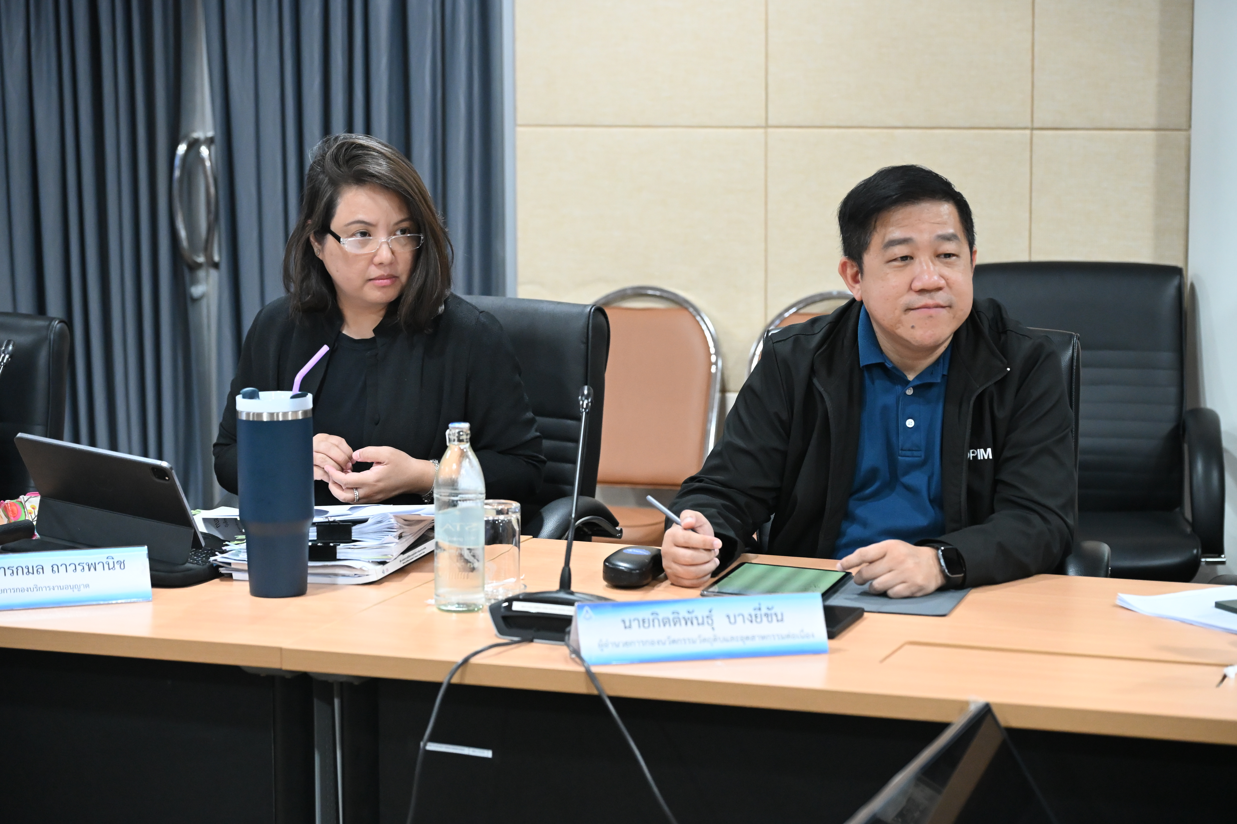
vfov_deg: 17.3
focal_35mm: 79
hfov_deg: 25.7
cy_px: 412
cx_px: 618
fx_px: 2714
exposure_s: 1/160
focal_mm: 79
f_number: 4
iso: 6400
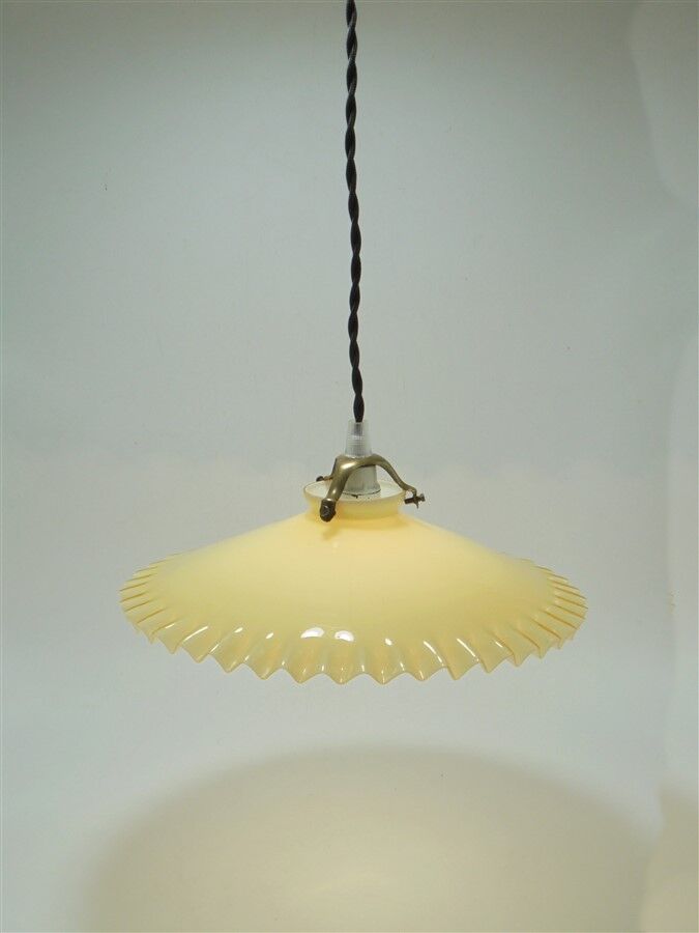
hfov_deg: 33.6
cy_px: 466
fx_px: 1158
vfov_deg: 43.9
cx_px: 350
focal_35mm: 43
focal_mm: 7.8
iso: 100
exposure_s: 1/100
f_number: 4.5
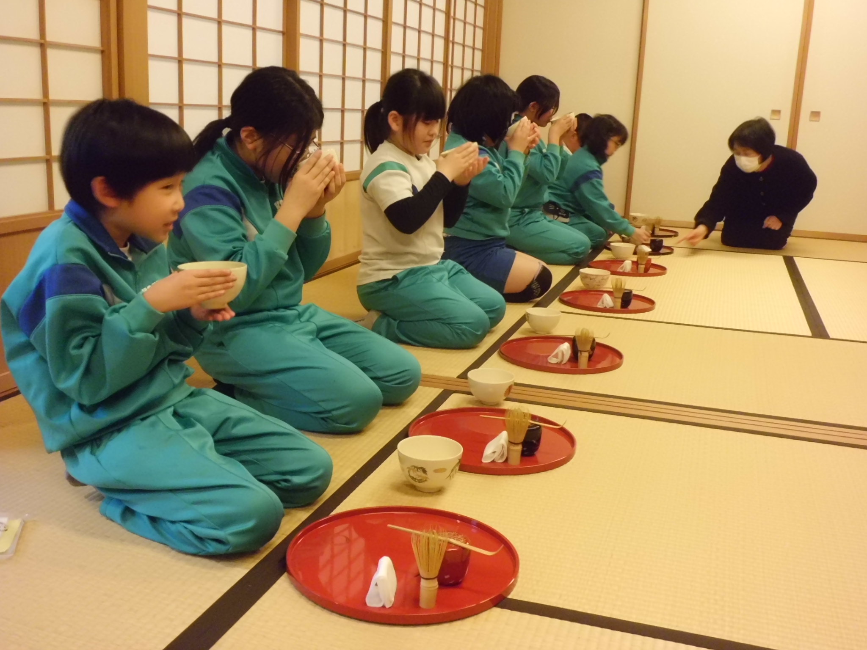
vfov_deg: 39.7
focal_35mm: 36
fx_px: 902
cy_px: 325
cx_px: 434
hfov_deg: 51.4
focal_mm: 6.4
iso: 400
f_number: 3.1
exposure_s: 1/25
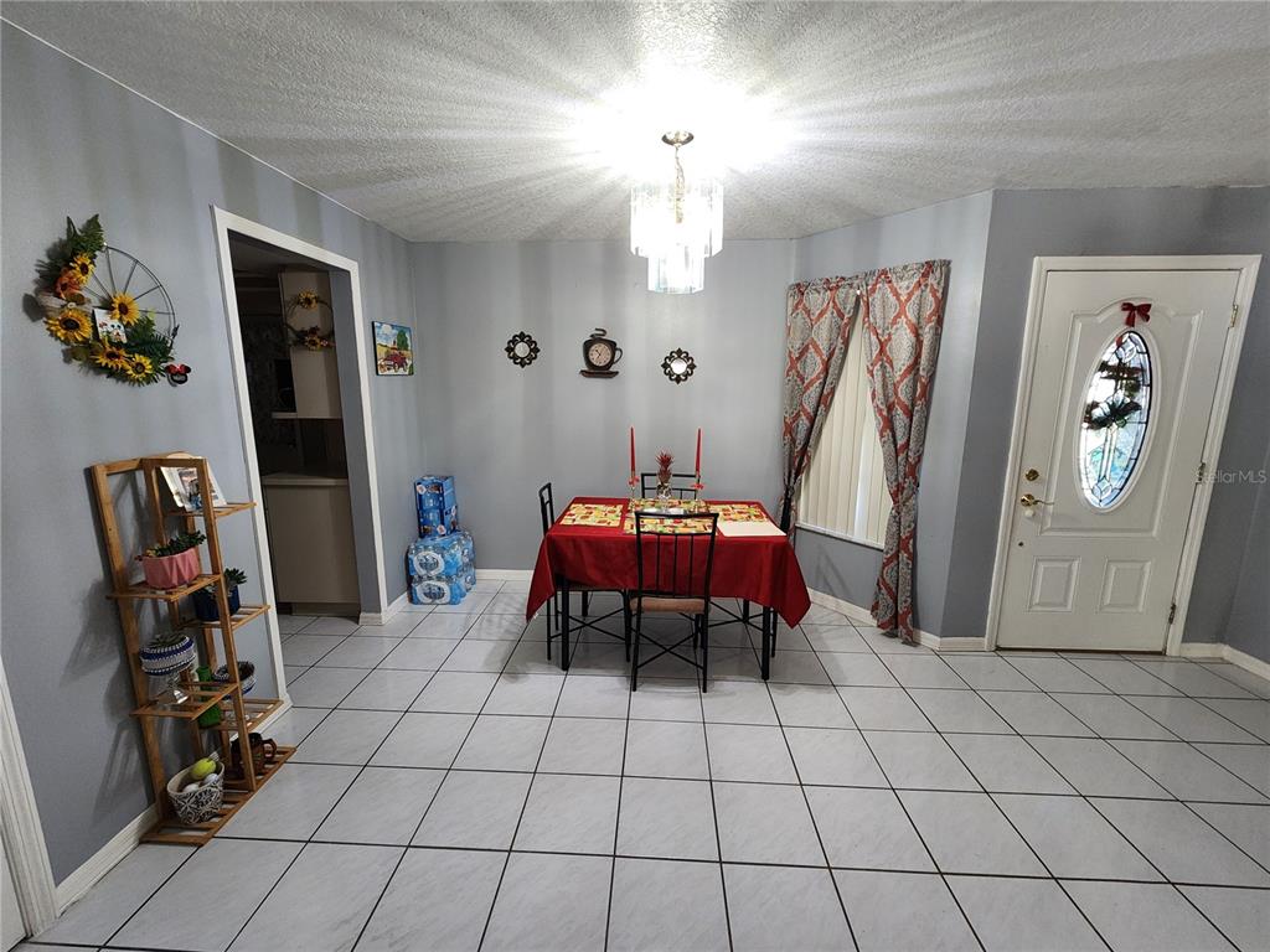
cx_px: 635
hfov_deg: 106.2
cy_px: 476
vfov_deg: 89.9
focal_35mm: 13
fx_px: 477
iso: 400
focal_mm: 2.2
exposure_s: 1/60
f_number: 2.2
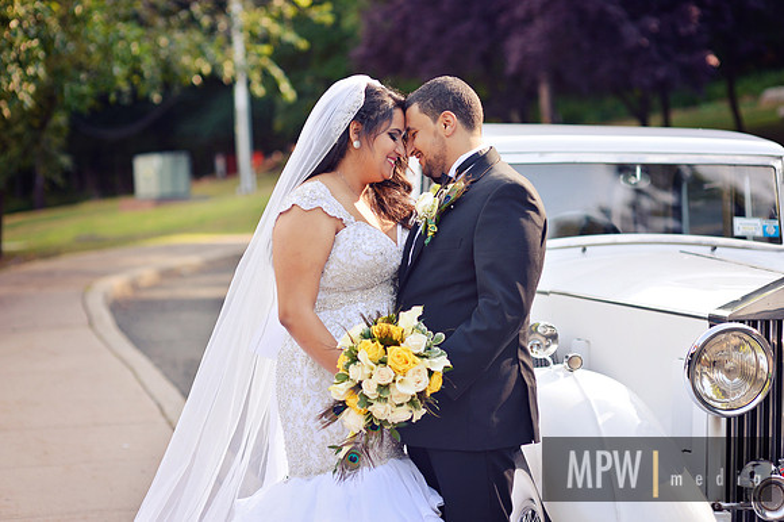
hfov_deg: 23.9
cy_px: 261
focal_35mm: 85
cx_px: 392
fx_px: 1850
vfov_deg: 16.1
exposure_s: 1/500
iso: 200
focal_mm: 85
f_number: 2.8
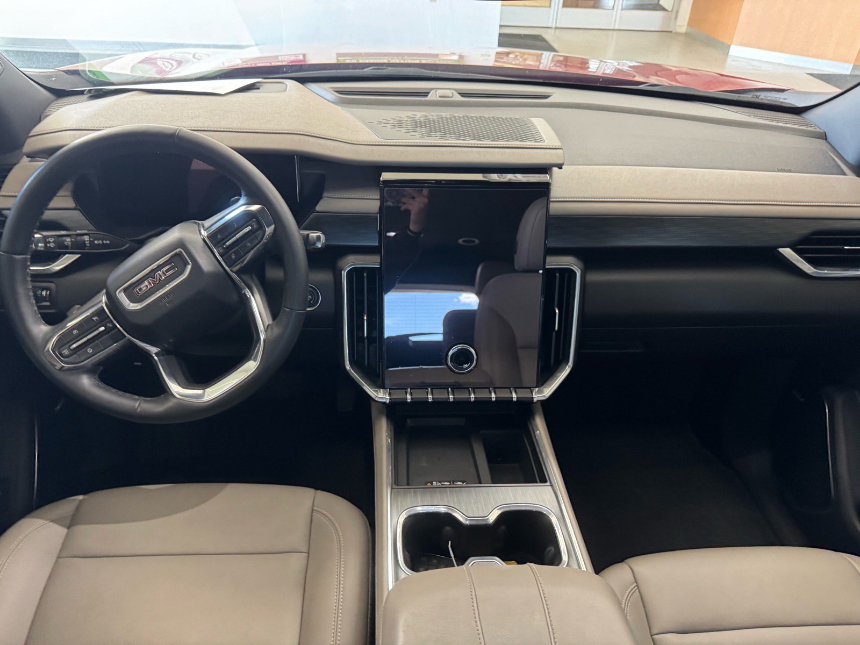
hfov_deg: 71.6
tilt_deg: -33.9
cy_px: 322
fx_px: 596
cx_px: 430
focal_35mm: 24
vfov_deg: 56.8
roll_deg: -2.0
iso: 640
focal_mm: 6.76
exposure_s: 1/60
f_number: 1.78
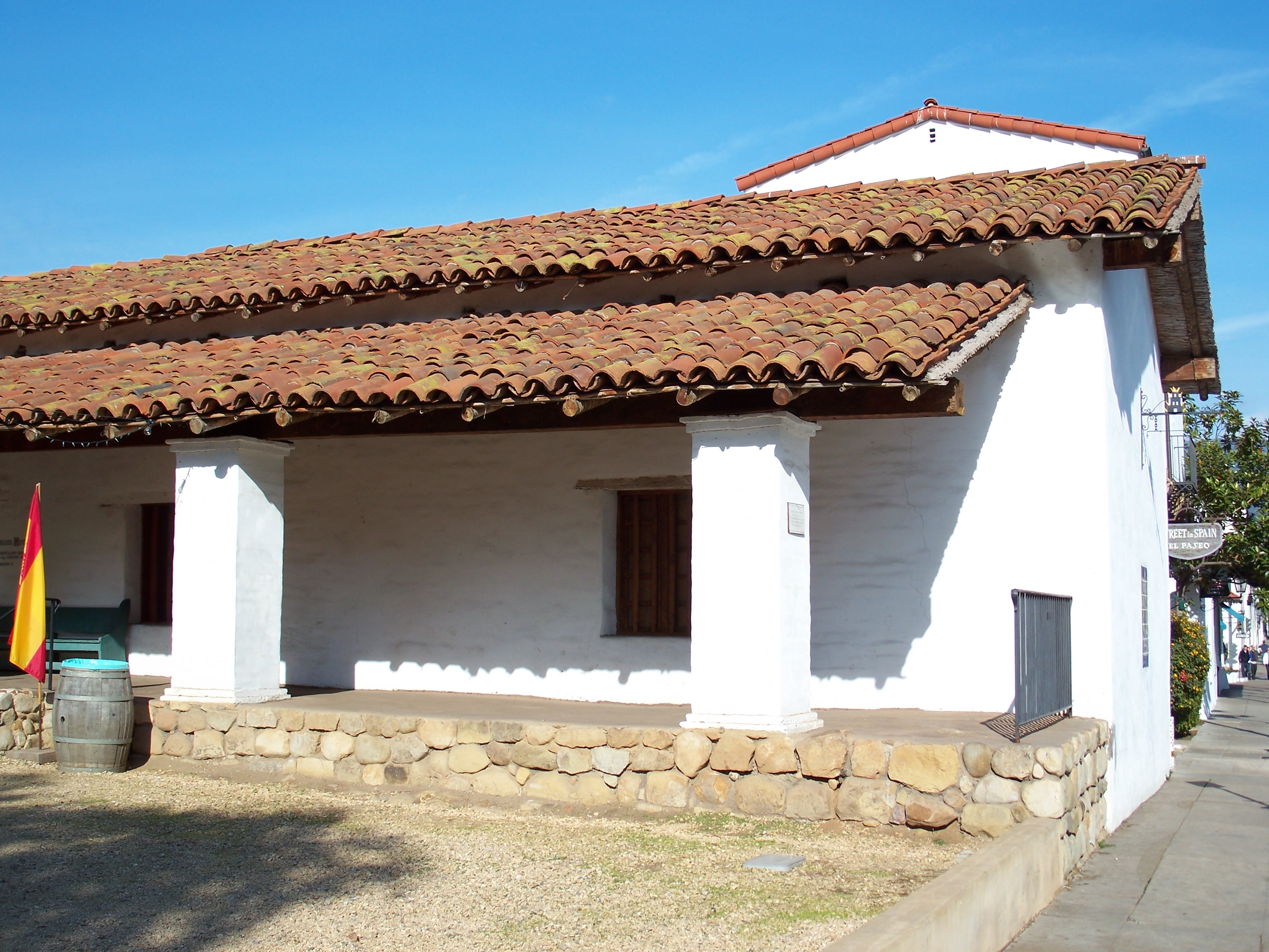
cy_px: 476
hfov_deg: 43.9
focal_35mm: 43
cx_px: 634
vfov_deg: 33.6
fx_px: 1576
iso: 64
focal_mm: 9.1
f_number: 3.2
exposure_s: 1/800
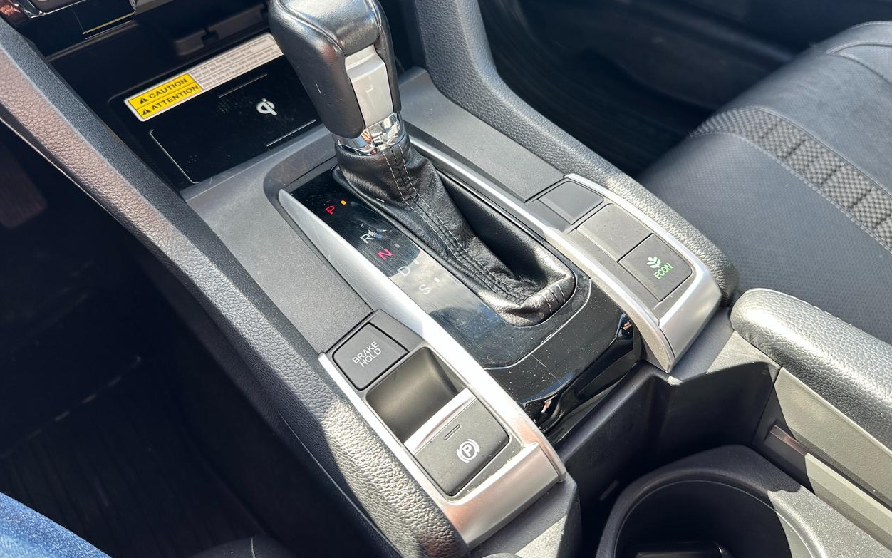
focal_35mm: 26
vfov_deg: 47.4
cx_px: 450
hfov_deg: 70.4
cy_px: 229
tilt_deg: -46.4
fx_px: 632
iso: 64
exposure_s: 1/121
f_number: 1.78
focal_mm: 6.86
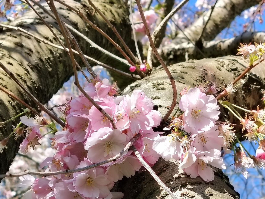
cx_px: 131
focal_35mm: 33
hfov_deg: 55.3
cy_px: 182
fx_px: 253
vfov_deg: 39.6
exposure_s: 1/368
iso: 100
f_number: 1.7
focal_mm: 5.24
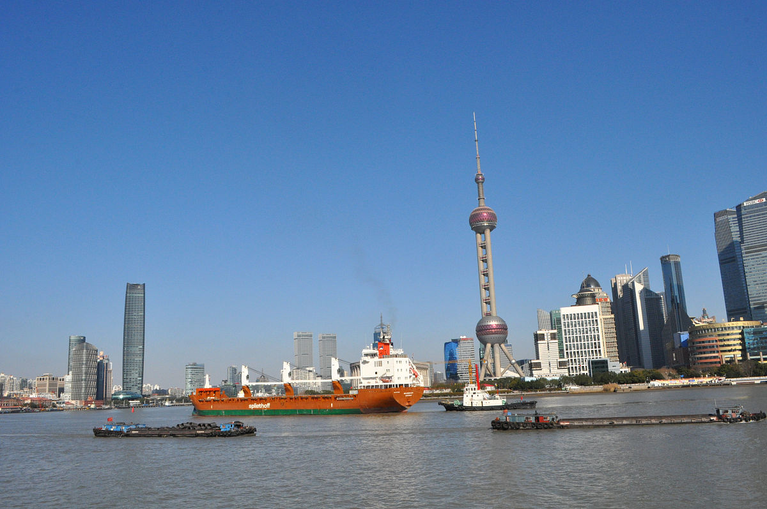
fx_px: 575
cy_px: 254
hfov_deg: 67.4
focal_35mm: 27
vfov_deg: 47.8
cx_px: 384
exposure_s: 1/800
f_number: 14
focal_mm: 18
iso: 800
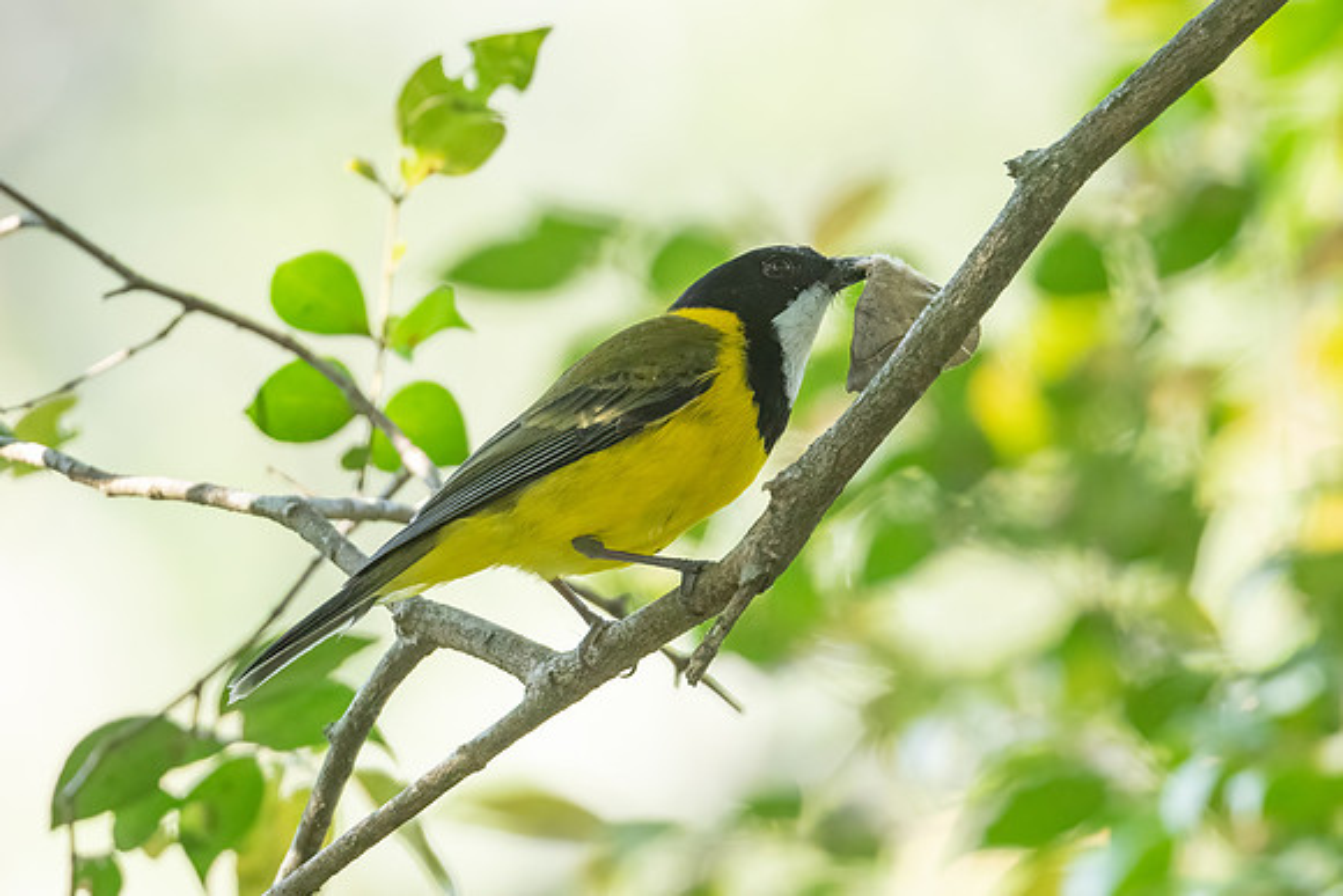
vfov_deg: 1.3
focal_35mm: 1084
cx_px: 670
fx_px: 40459
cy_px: 375
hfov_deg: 1.9
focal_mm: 500
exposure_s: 1/500
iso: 900
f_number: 5.6
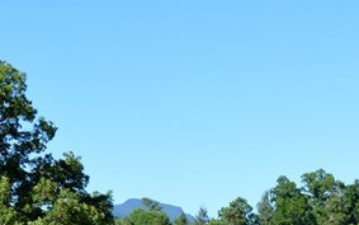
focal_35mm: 141
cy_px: 248
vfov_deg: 9.2
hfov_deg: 14.7
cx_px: 292
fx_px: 1380
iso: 100
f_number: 8
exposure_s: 1/250
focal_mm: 24
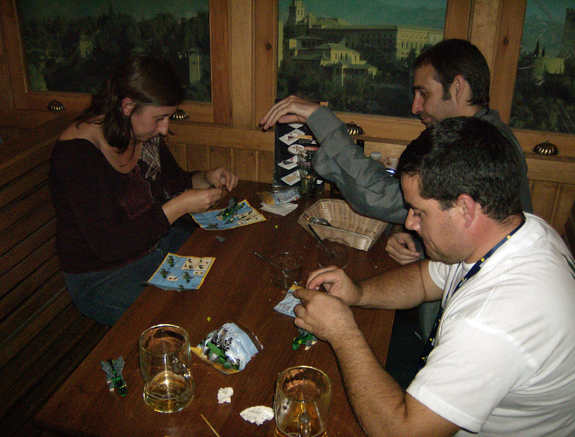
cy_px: 218
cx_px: 288
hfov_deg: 51.1
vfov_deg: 40.0
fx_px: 601
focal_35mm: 36
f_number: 2.8
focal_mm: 6
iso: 200
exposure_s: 1/60
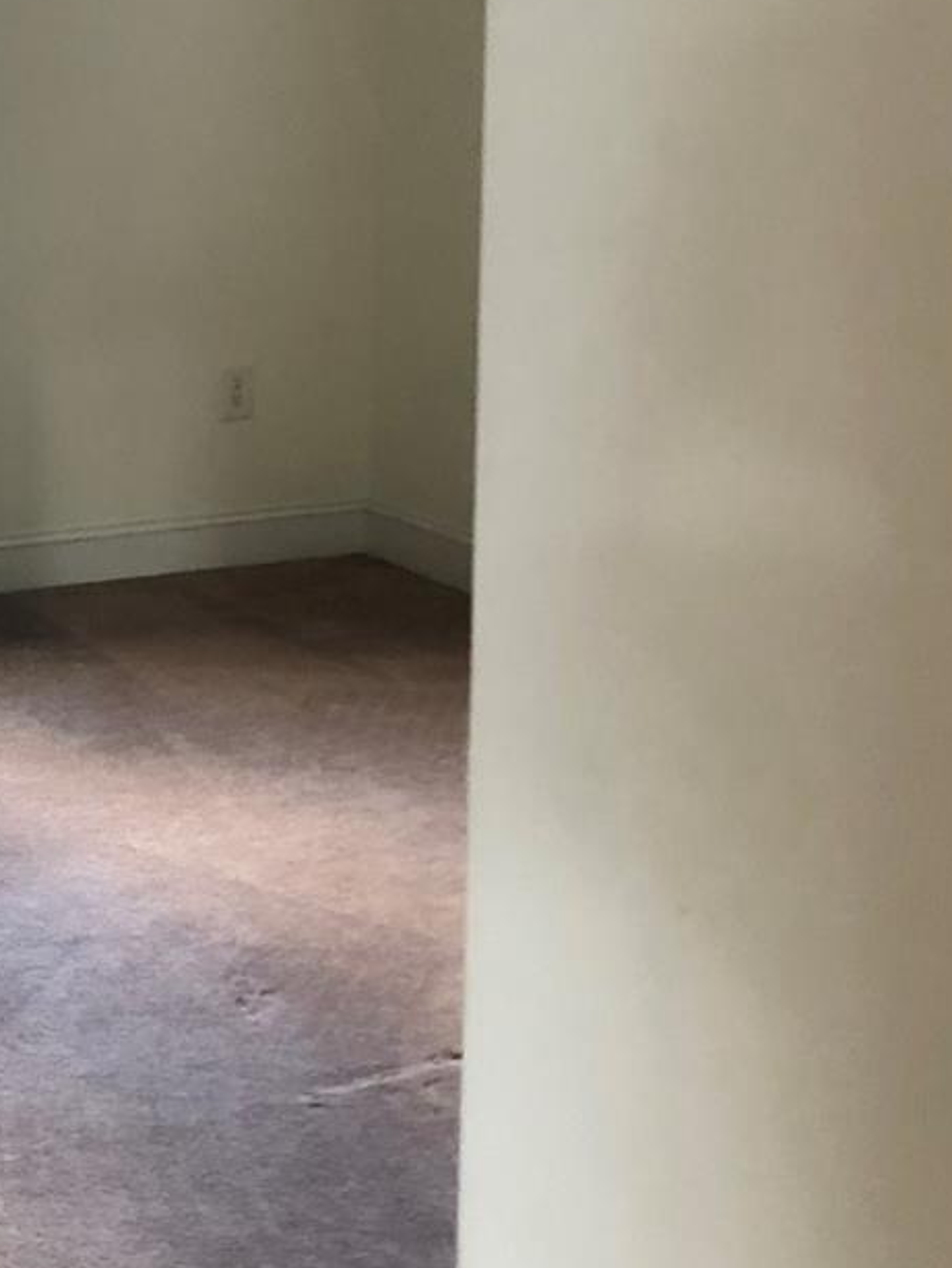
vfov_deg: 27.3
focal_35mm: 70
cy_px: 299
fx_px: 2565
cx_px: -178
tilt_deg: -6.3
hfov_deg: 19.8
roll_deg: +0.5
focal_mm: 4
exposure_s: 1/15
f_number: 1.8
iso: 80
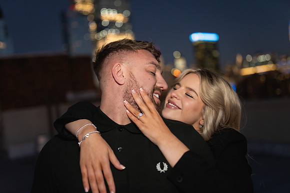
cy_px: 96
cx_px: 145
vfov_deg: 37.9
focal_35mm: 35
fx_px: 282
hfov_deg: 54.4
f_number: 1.4
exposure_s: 1/200
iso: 1000
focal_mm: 35
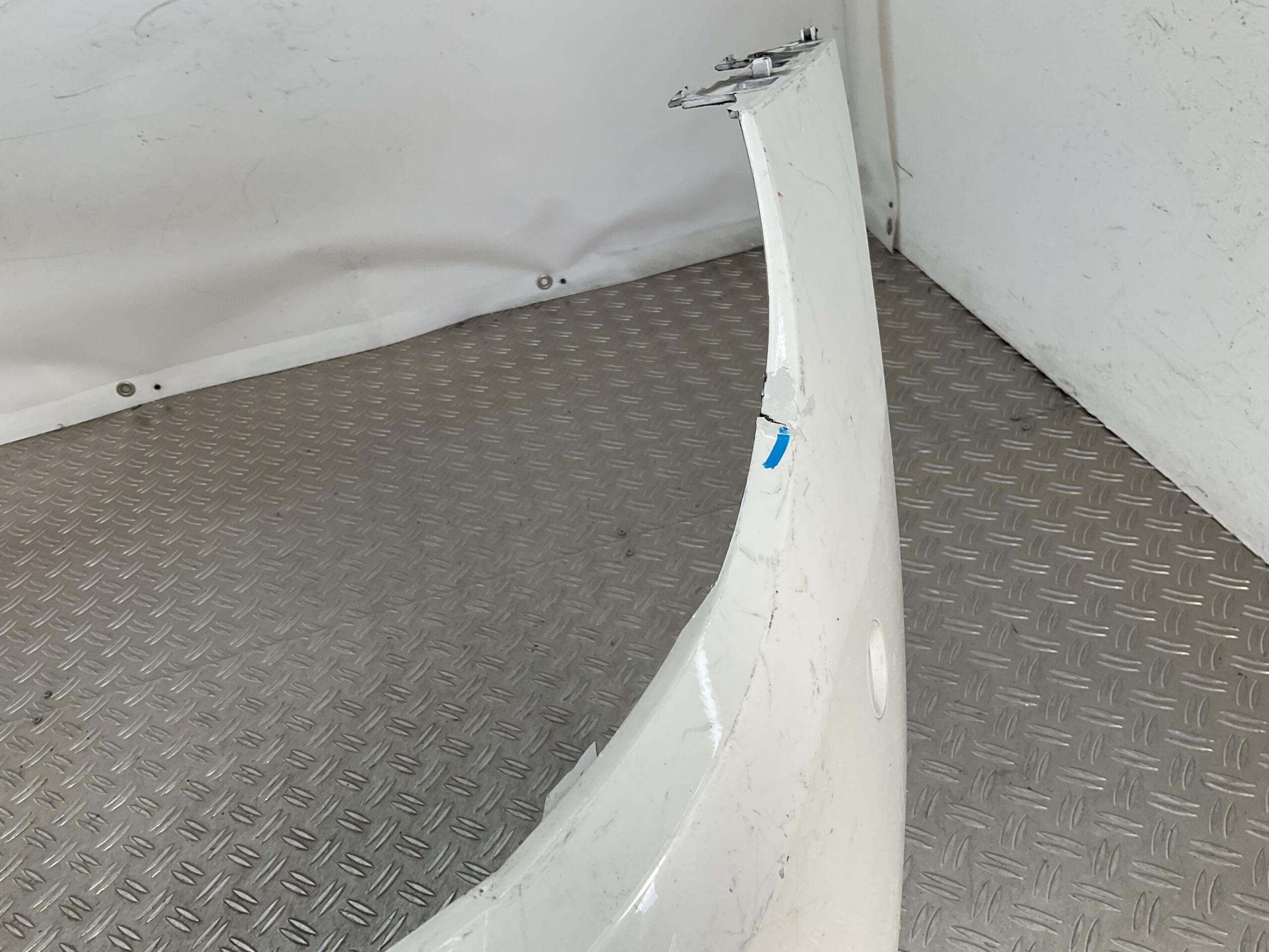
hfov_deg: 61.7
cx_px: 634
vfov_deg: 48.2
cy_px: 476
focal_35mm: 29
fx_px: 1063
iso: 16
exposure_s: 1/380
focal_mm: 3
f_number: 1.8
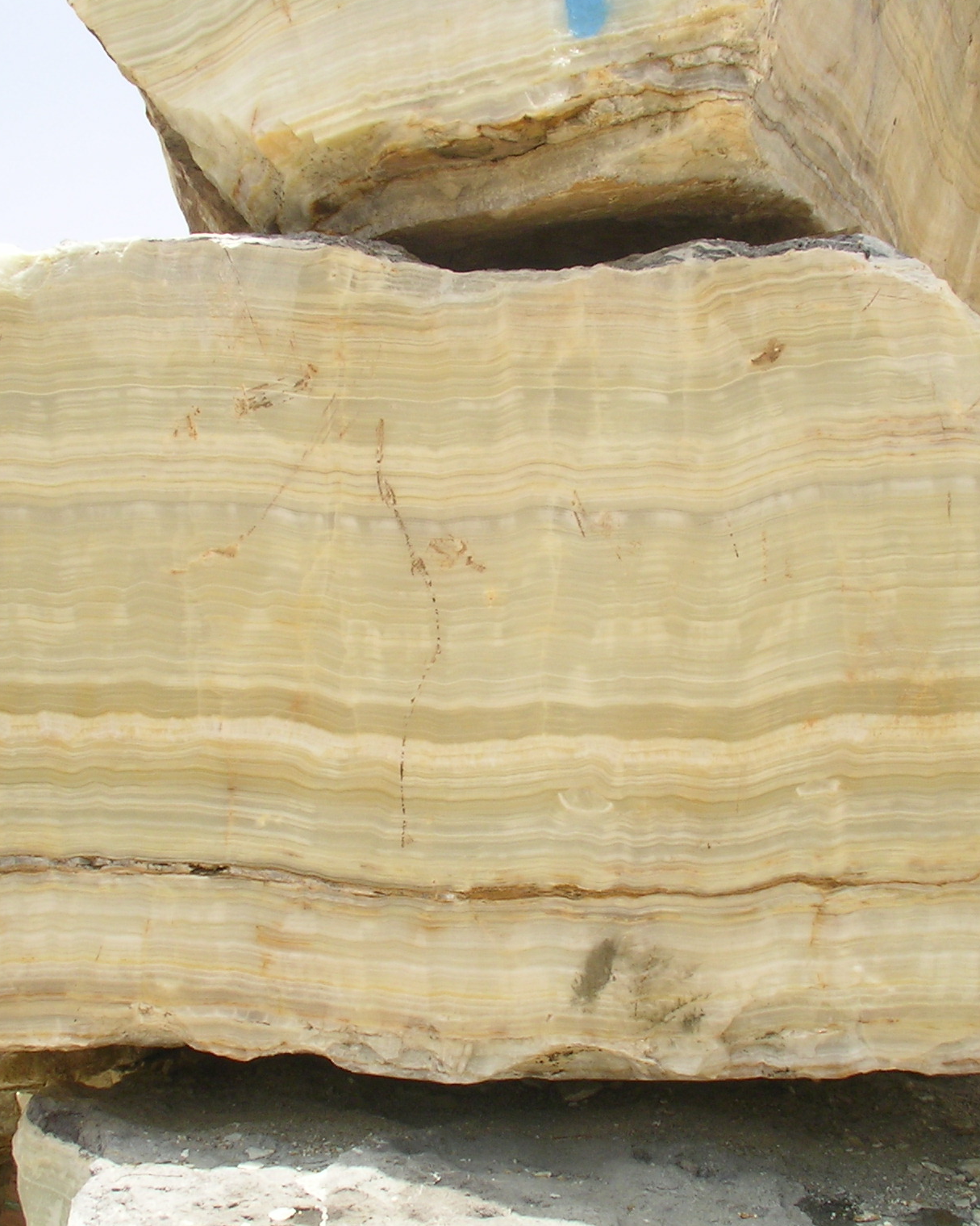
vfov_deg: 37.3
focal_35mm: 50
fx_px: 1813
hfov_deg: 30.2
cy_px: 608
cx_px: 493
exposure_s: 1/120
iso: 50
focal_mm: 6
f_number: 7
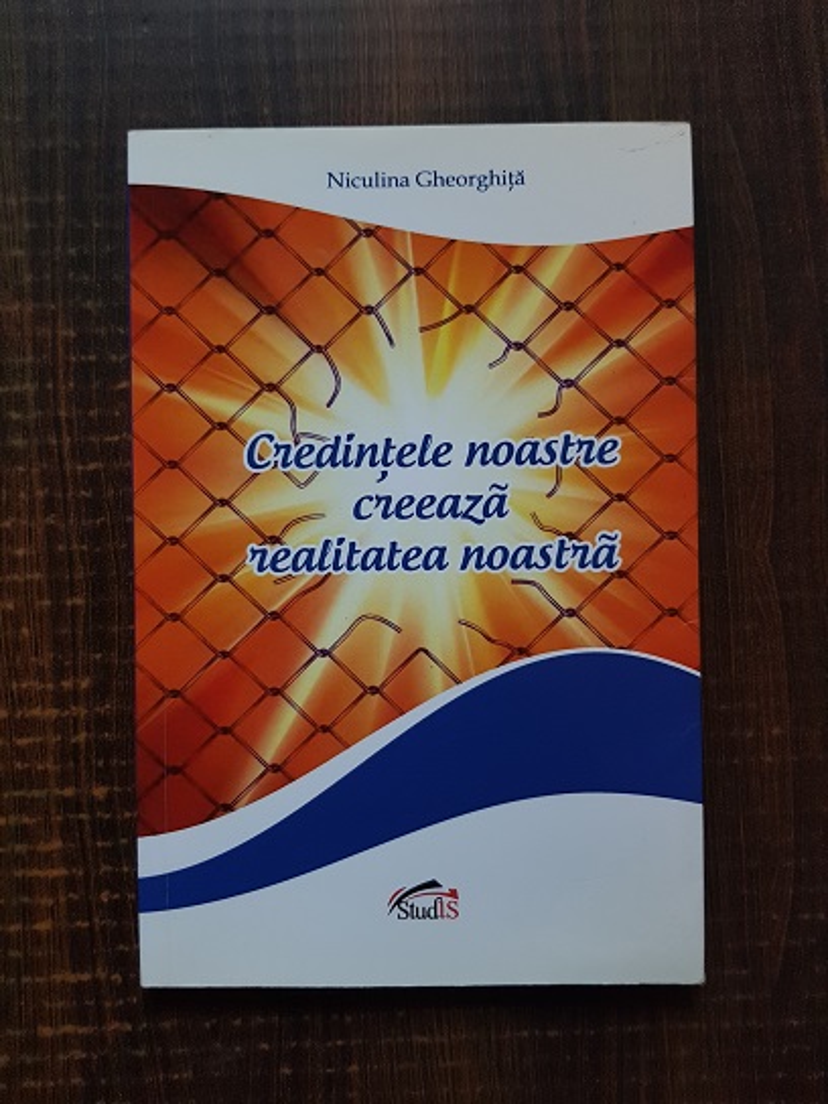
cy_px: 552
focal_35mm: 26
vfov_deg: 67.3
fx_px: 829
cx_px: 414
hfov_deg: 53.1
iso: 320
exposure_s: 1/60
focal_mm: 4.3
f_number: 1.7
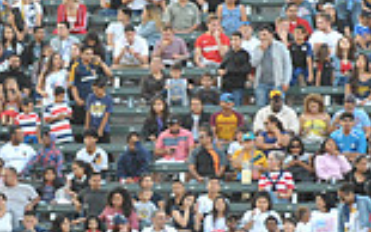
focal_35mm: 497
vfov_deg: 2.6
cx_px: 103
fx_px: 5027
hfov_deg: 4.2
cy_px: 201
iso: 400
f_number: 5
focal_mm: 130
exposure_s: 1/100
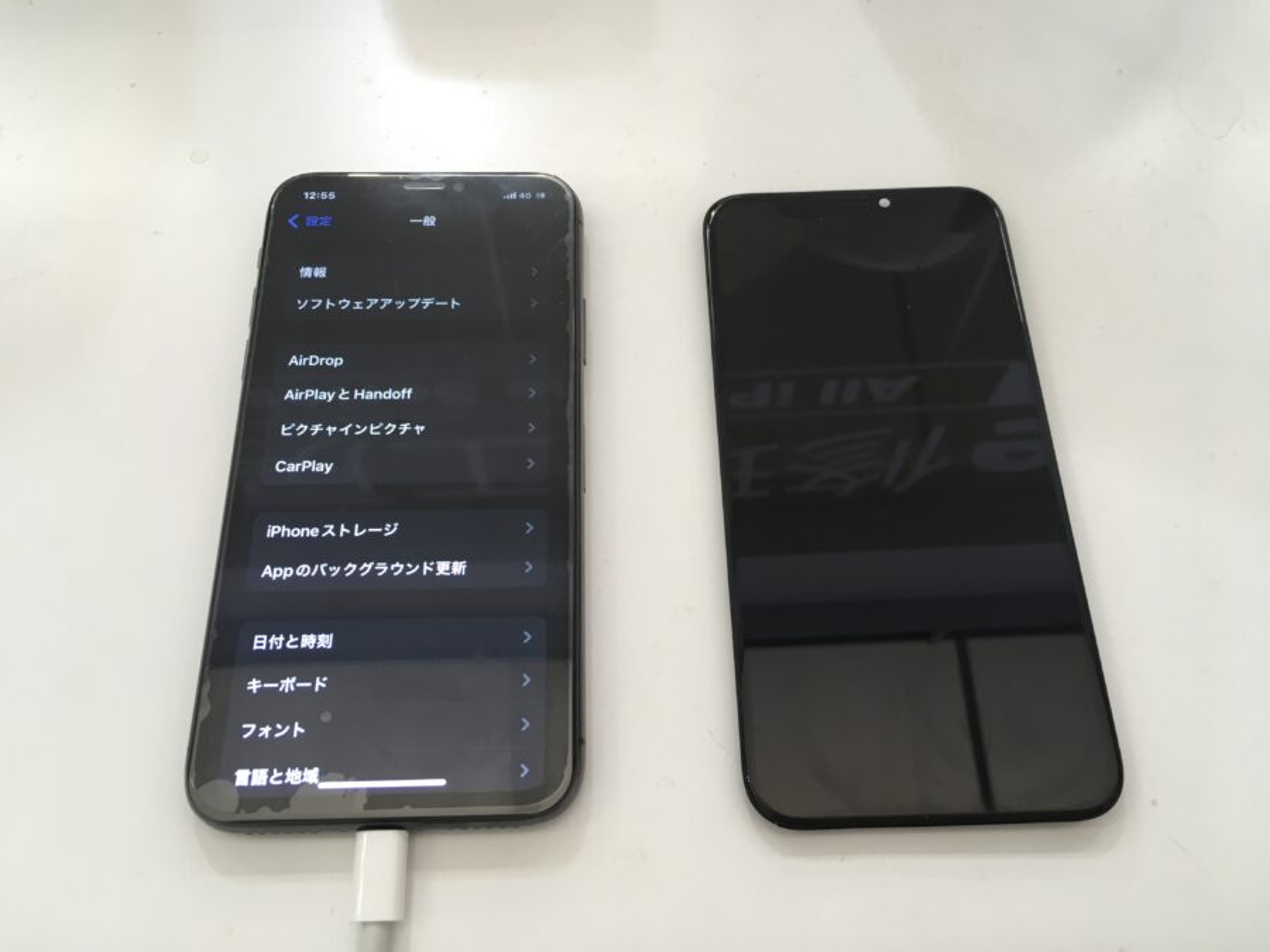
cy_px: 476
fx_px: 1064
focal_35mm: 29
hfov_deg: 61.7
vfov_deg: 48.2
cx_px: 635
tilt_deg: -64.6
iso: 50
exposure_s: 1/30
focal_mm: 4.15
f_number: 2.2
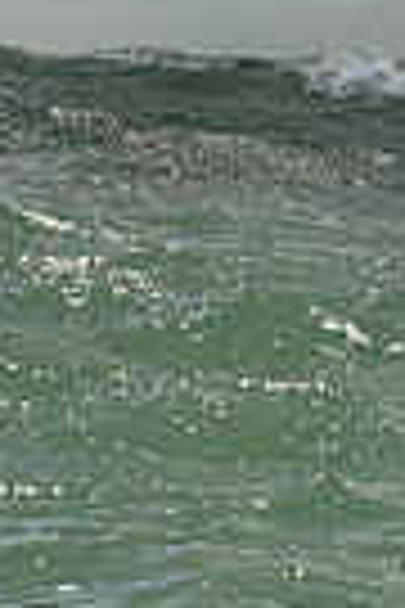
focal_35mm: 343
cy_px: -241
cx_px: 1292
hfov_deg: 3.9
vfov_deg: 6.0
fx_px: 5788
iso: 320
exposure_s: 1/800
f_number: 10
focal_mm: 80
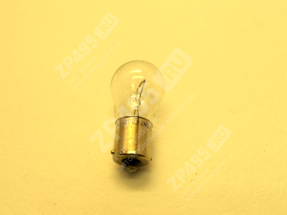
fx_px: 265
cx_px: 144
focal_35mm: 32
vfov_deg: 44.2
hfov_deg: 56.8
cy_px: 108
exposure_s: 1/40
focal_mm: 5.8
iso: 80
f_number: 3.5
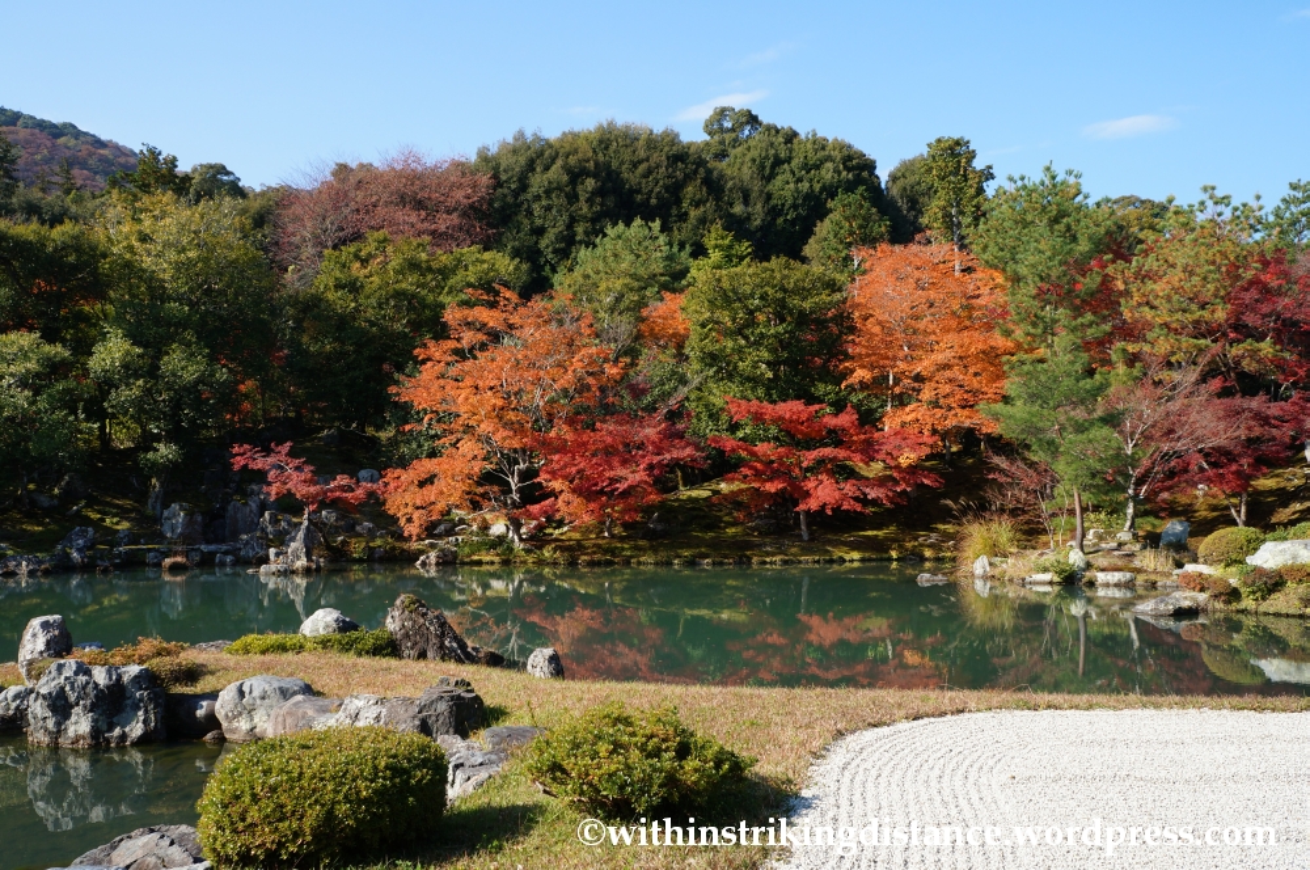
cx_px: 655
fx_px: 1090
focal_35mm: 30
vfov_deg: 43.5
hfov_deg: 62.0
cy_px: 435
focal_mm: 20
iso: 200
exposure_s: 1/100
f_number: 13
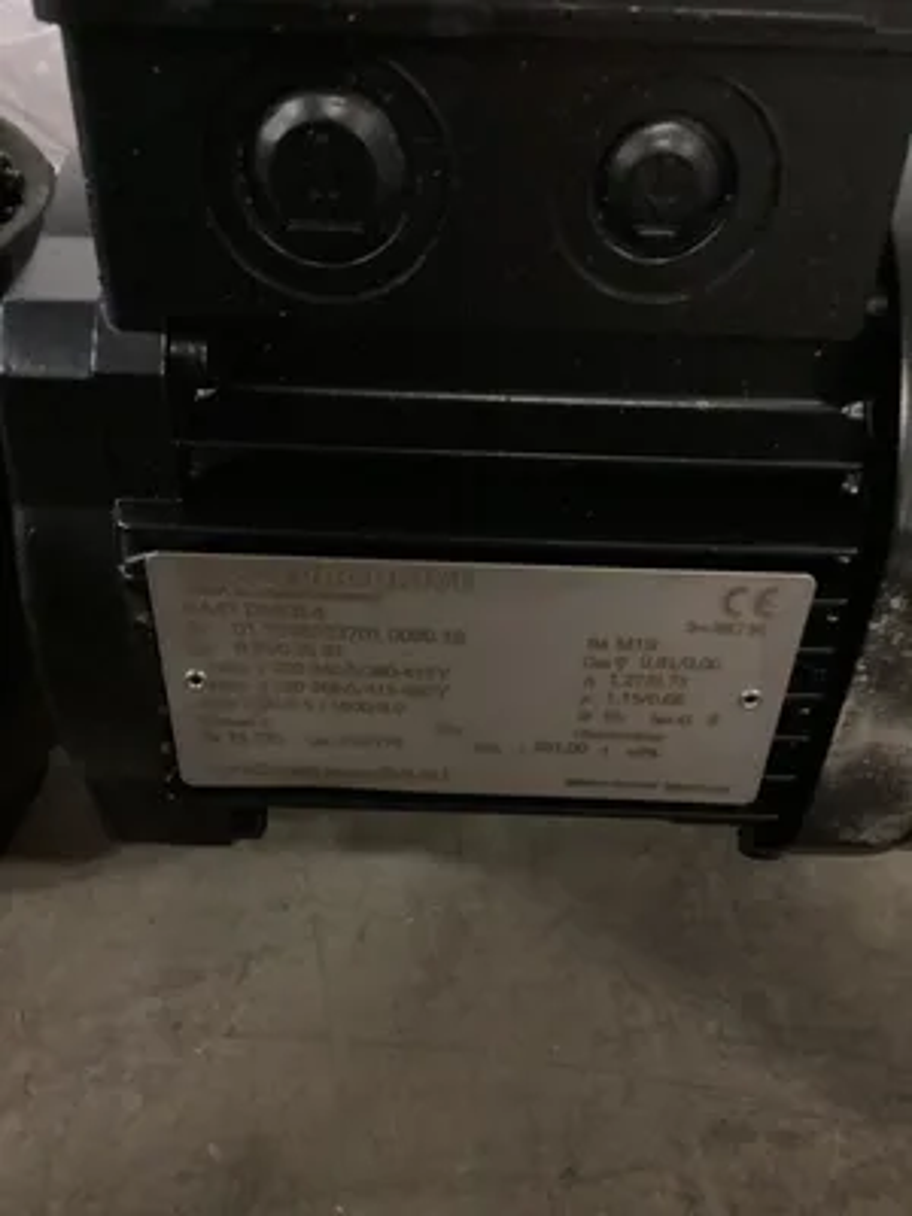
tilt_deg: -36.6
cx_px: 456
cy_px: 608
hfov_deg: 45.4
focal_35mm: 31
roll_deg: +0.7
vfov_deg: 58.4
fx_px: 1089
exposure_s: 1/17
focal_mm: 3.3
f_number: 2.4
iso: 800
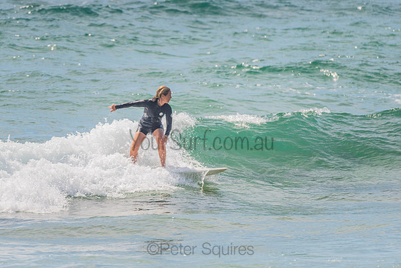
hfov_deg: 3.4
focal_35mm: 613
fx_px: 6833
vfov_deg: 2.2
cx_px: 155
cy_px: 147
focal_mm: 500
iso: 360
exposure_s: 1/1250
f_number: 5.6
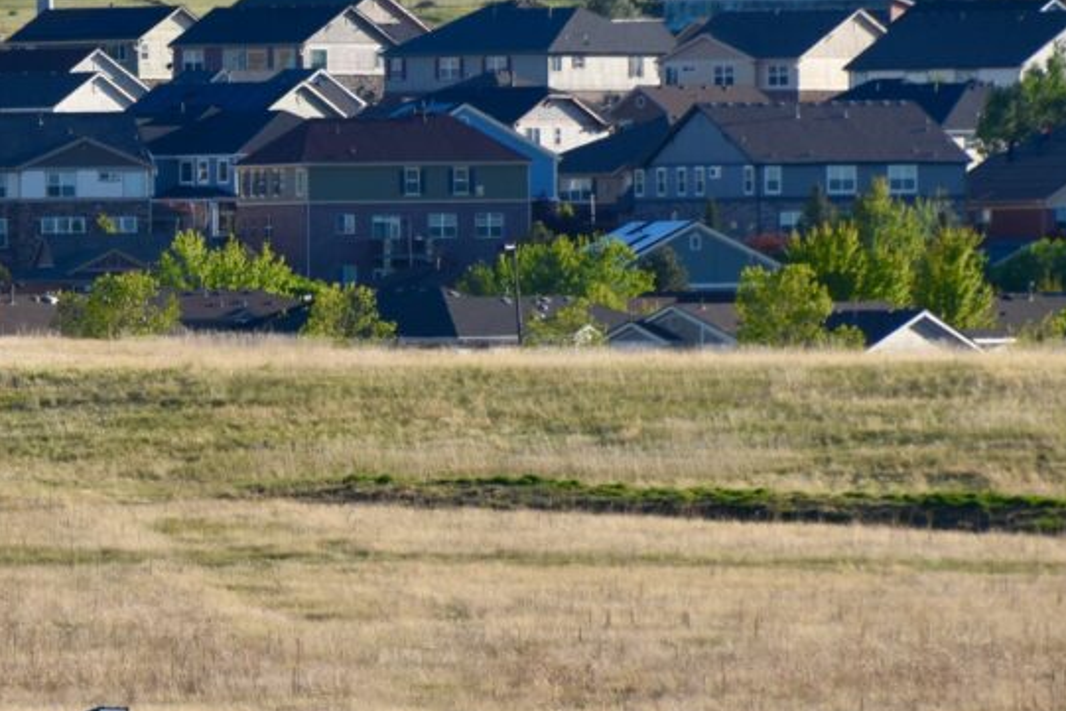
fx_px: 24595
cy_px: 197
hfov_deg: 2.5
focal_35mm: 830
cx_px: -177
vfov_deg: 1.7
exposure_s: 1/500
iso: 160
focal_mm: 195
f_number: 8
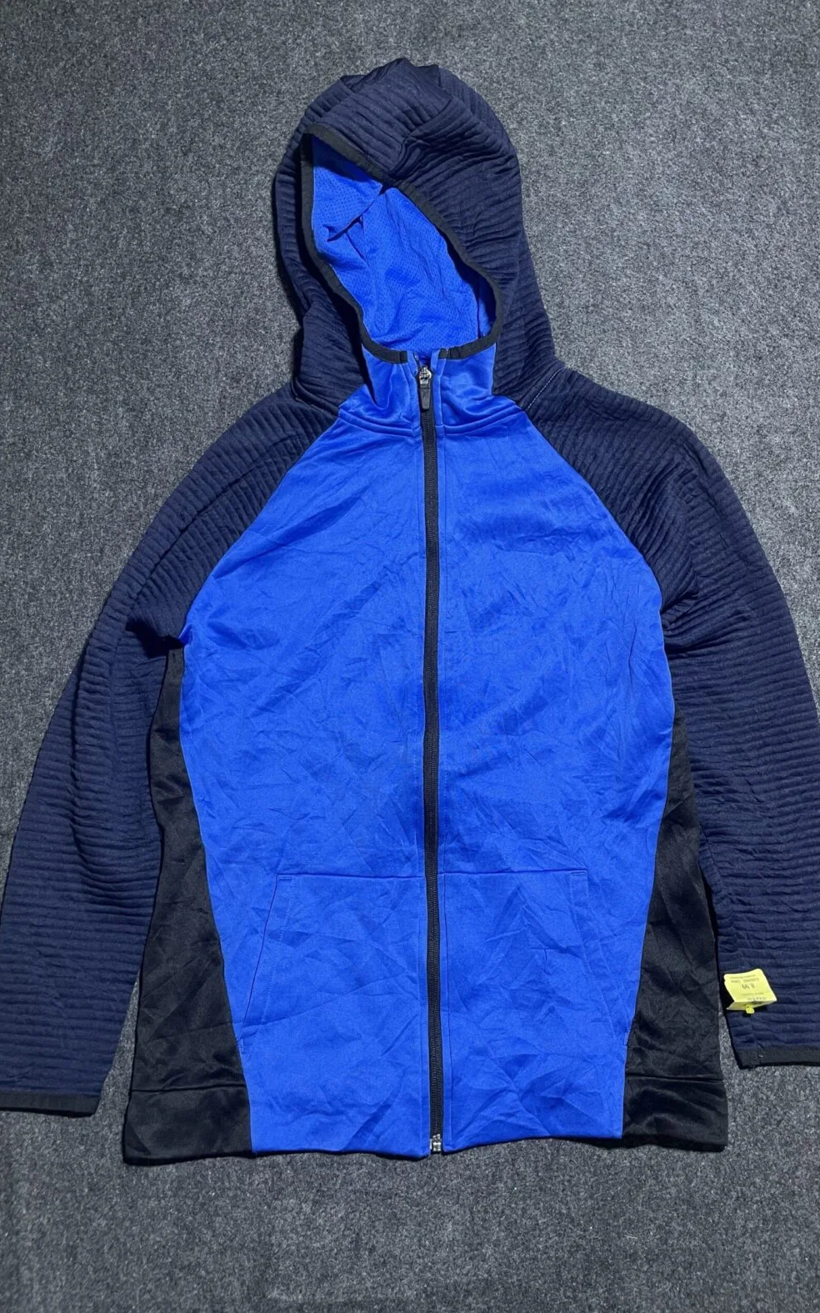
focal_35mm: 28
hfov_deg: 44.5
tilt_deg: -55.8
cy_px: 653
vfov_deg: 66.5
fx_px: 1001
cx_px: 444
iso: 125
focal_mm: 4.2
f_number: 1.6
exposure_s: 1/50
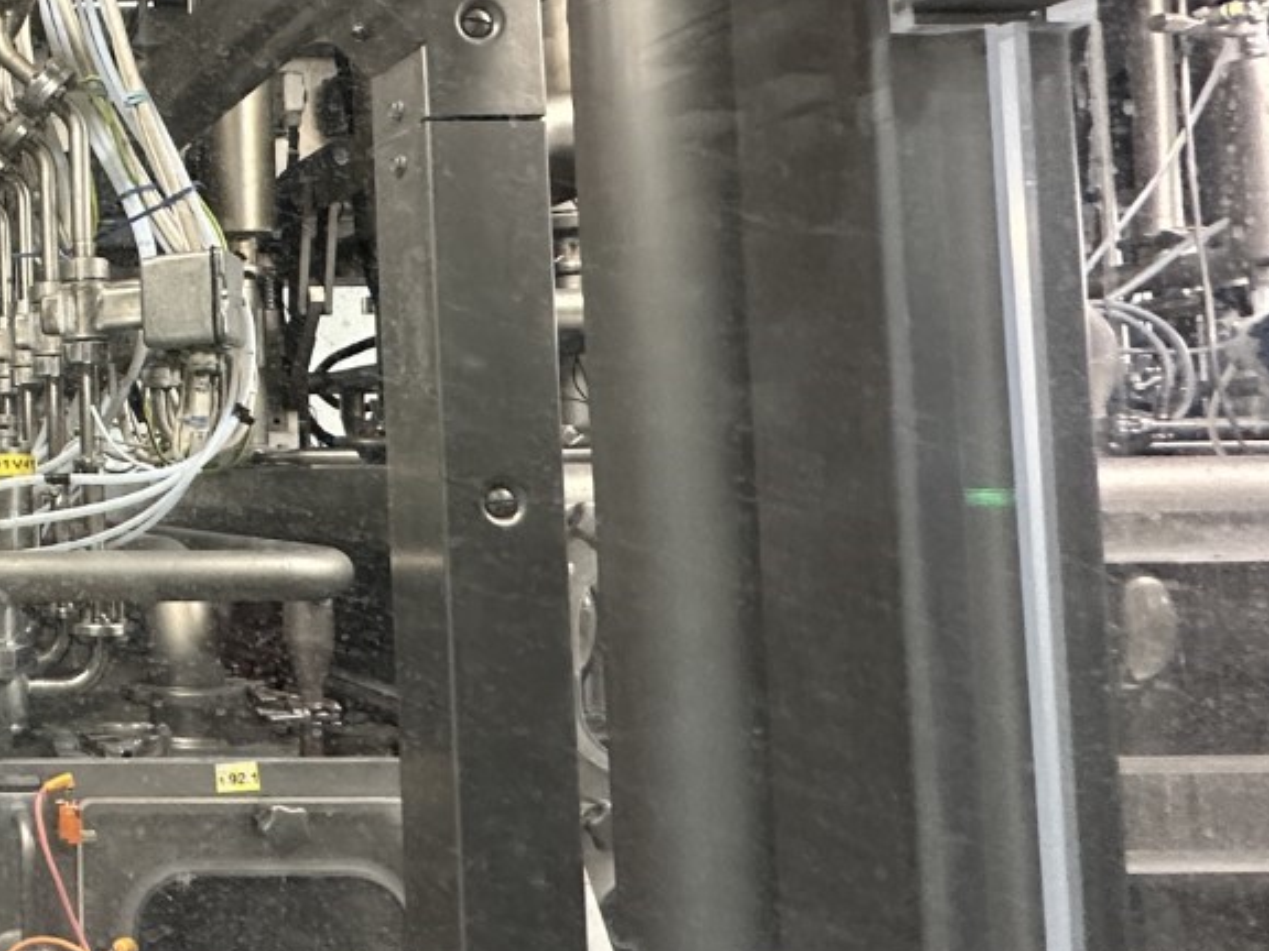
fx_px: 1283
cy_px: 407
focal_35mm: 35
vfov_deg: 40.6
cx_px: -231
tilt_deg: +4.2
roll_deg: +0.3
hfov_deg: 39.2
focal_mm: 2.22
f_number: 2.2
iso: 400
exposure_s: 1/50
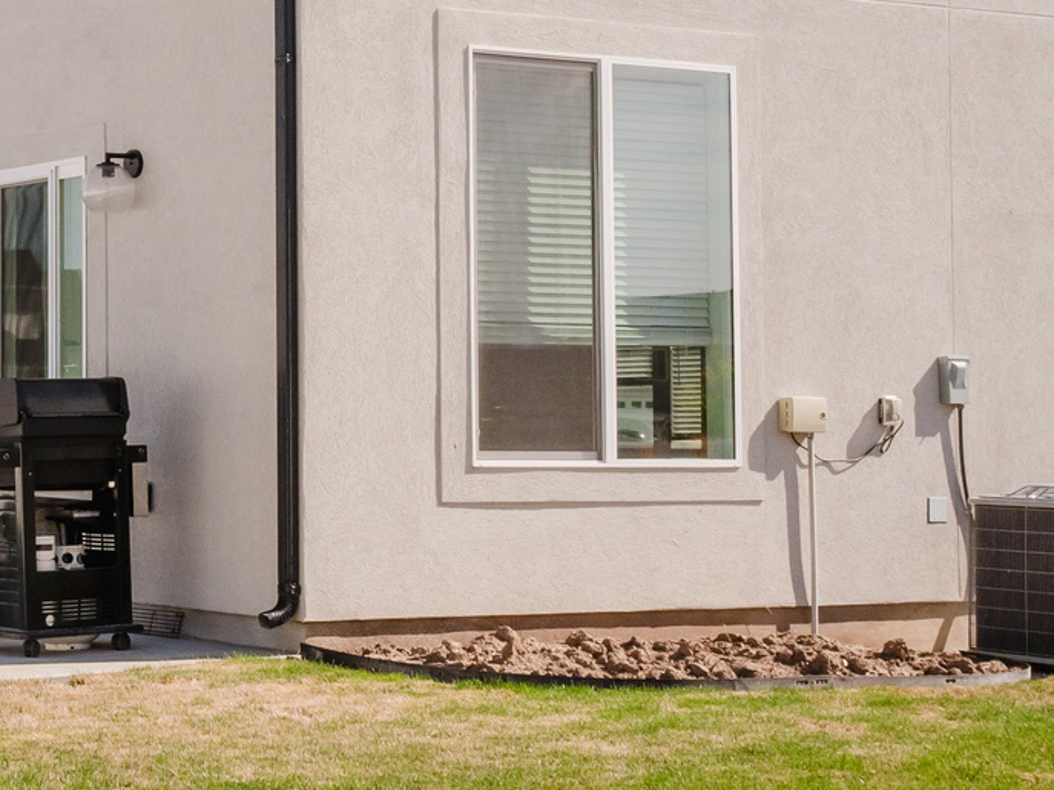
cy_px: 319
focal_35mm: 83
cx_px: -285
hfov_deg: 21.5
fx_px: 2527
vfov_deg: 17.8
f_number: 11
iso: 1250
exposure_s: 1/2500
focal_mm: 28
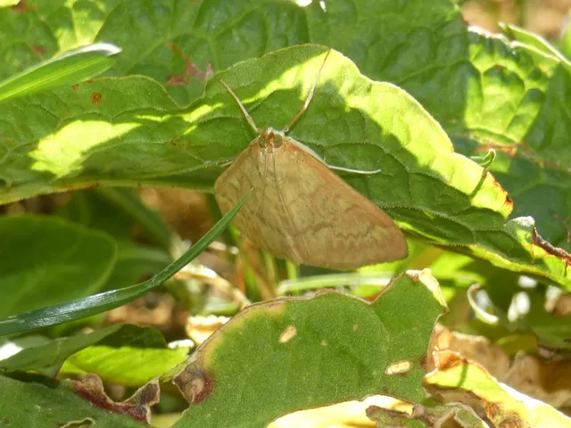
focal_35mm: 160
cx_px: 286
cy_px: 214
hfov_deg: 12.3
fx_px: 2639
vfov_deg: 9.3
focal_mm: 28.8
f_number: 5.4
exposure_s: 1/100
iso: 80
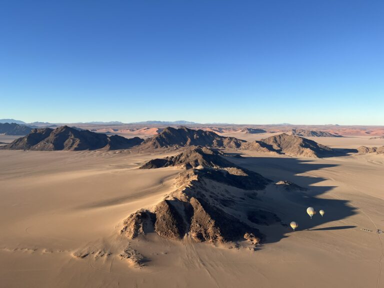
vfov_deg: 53.1
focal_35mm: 26
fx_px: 288
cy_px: 144
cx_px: 192
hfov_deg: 67.3
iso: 50
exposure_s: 1/2463
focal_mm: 5.1
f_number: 1.6
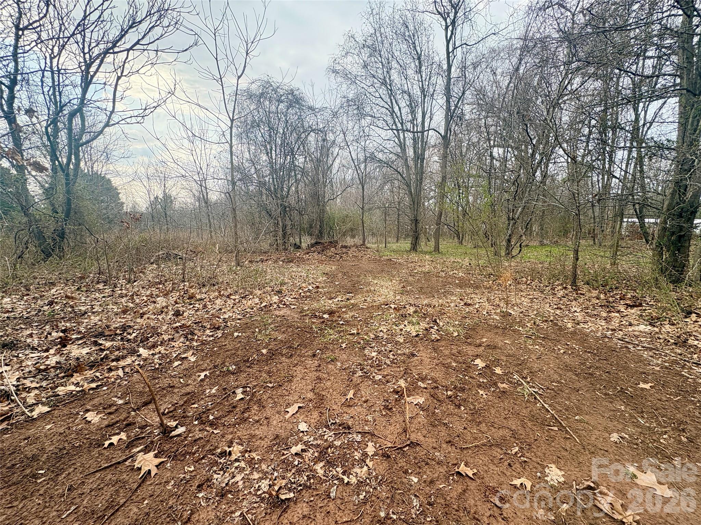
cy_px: 262
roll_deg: -0.5
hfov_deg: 102.1
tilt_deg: -9.3
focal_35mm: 14
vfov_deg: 85.7
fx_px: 284
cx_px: 350
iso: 64
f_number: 2.2
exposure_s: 1/591
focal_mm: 2.22
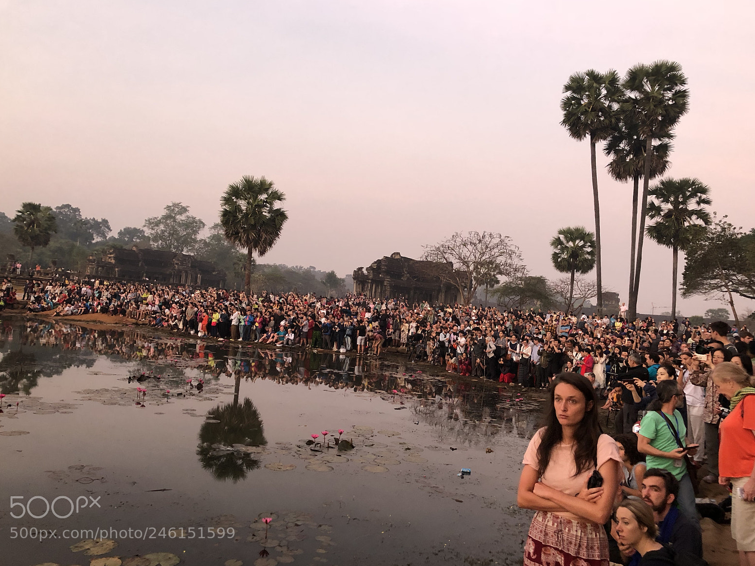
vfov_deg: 46.8
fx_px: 654
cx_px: 370
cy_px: 279
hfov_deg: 60.0
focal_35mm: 30
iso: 80
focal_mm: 3.99
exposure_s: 1/17
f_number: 1.8
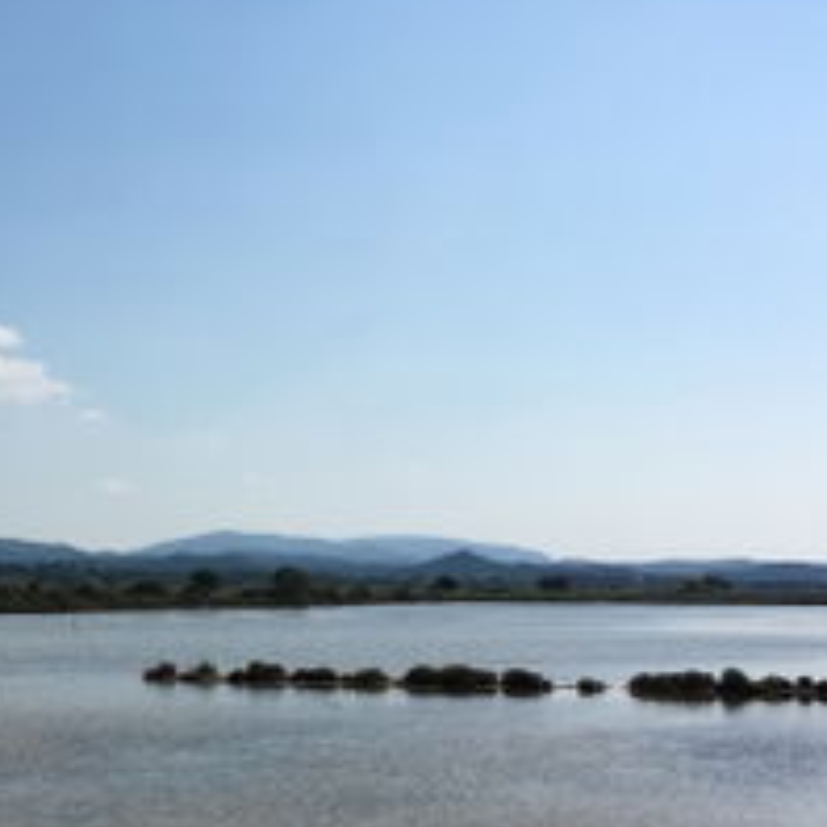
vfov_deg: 27.6
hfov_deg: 26.9
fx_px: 1676
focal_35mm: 62
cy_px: 522
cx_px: 109
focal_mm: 4.15
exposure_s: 1/4049
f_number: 2.2
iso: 25
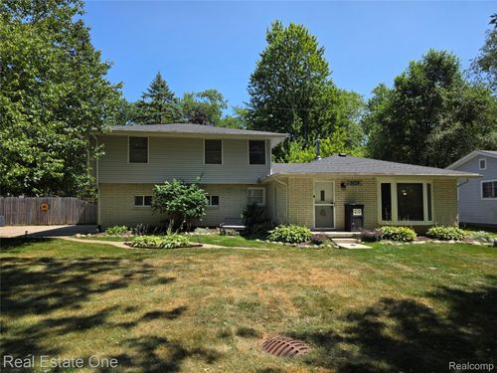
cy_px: 186
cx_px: 248
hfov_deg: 73.9
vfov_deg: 58.9
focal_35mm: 23
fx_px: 330
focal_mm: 6.3
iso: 80
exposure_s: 1/3409
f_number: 1.7
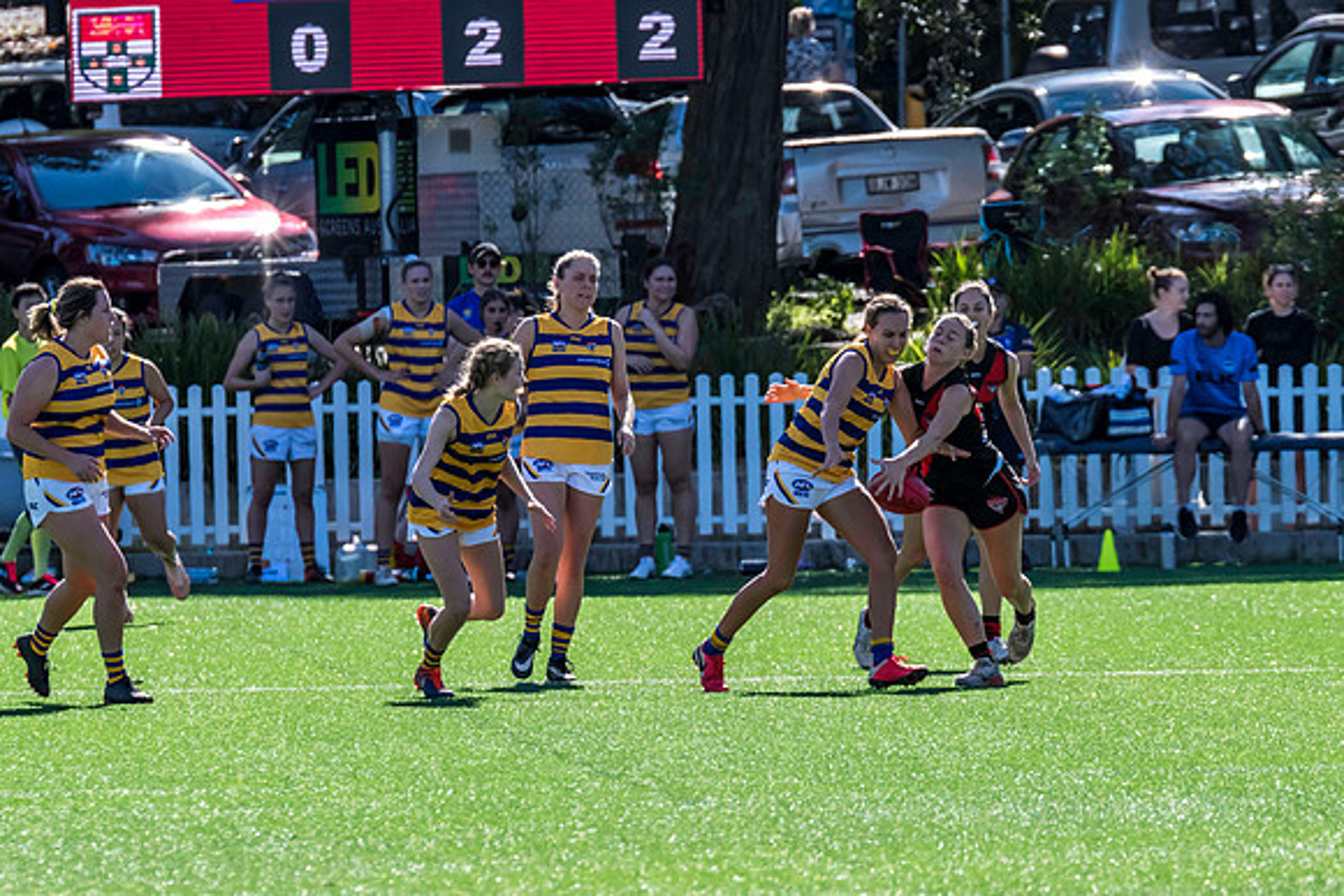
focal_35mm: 602
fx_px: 22492
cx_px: 901
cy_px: 588
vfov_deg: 2.3
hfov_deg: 3.4
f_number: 9
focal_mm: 420
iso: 800
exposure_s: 1/1600
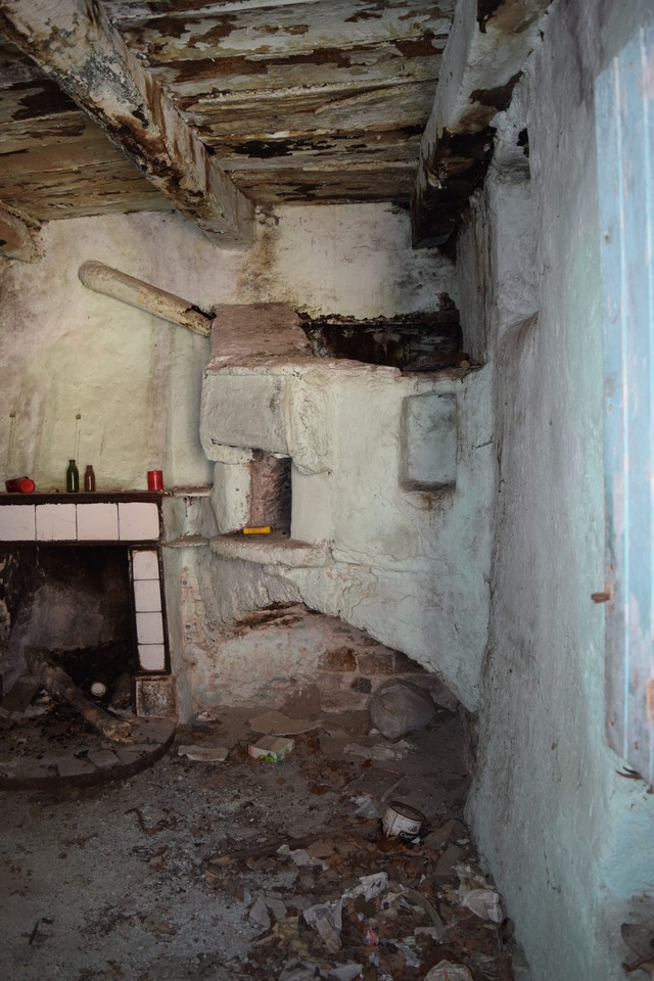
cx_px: 327
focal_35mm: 30
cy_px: 490
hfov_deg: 43.6
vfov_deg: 61.9
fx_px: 817
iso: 1000
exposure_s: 1/60
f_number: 3.5
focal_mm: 20
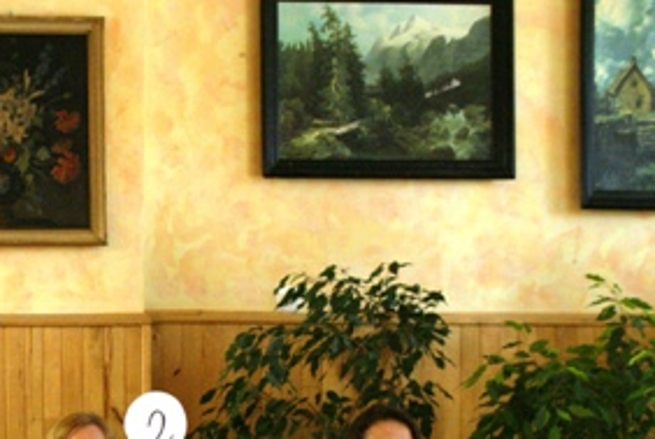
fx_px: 2171
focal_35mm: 119
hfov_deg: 16.9
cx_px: 51
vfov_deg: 11.5
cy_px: 404
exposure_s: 1/60
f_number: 5.6
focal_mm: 35
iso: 400
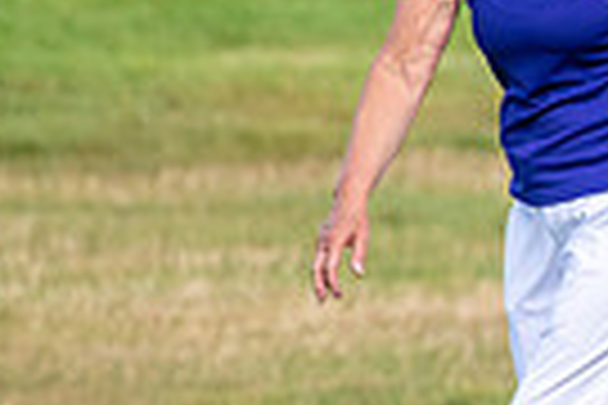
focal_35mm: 1564
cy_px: -98
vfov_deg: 0.9
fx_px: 26412
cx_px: 1269
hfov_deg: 1.3
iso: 200
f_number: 5
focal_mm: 300
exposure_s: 1/800
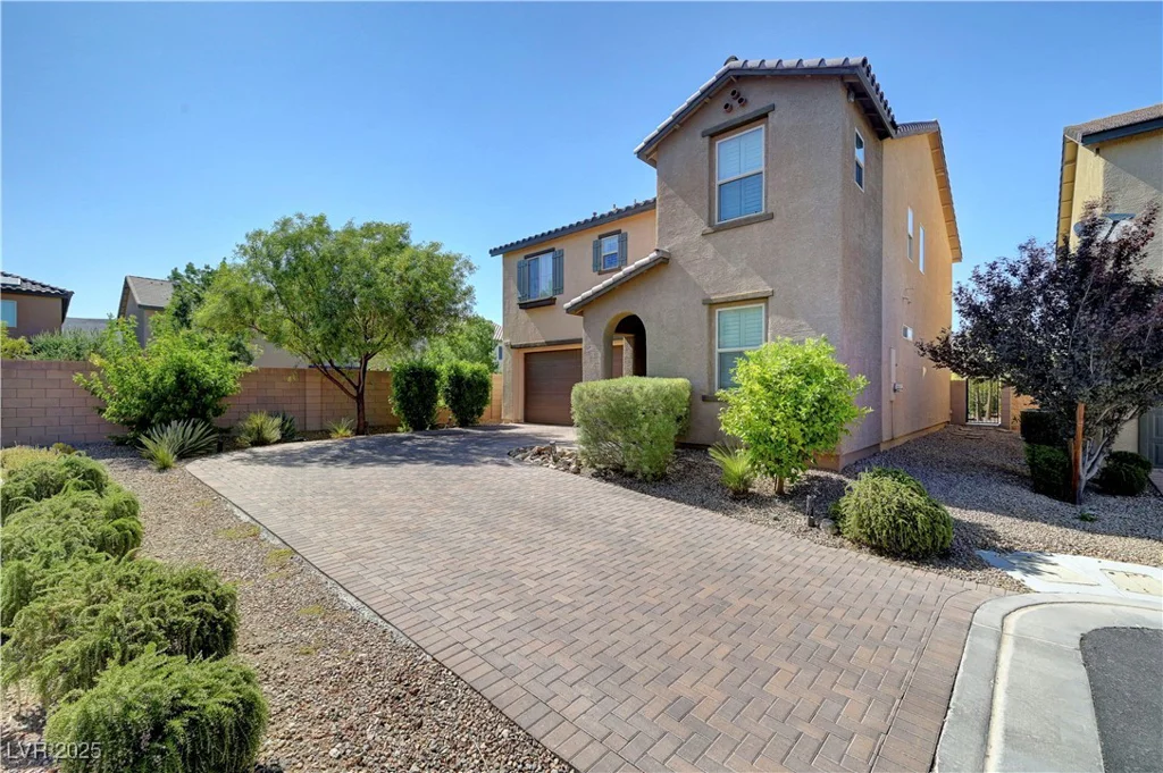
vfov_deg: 75.4
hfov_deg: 98.6
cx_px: 582
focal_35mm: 16
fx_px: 500
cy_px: 386
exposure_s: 1/250
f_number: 9
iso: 400
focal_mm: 15.5
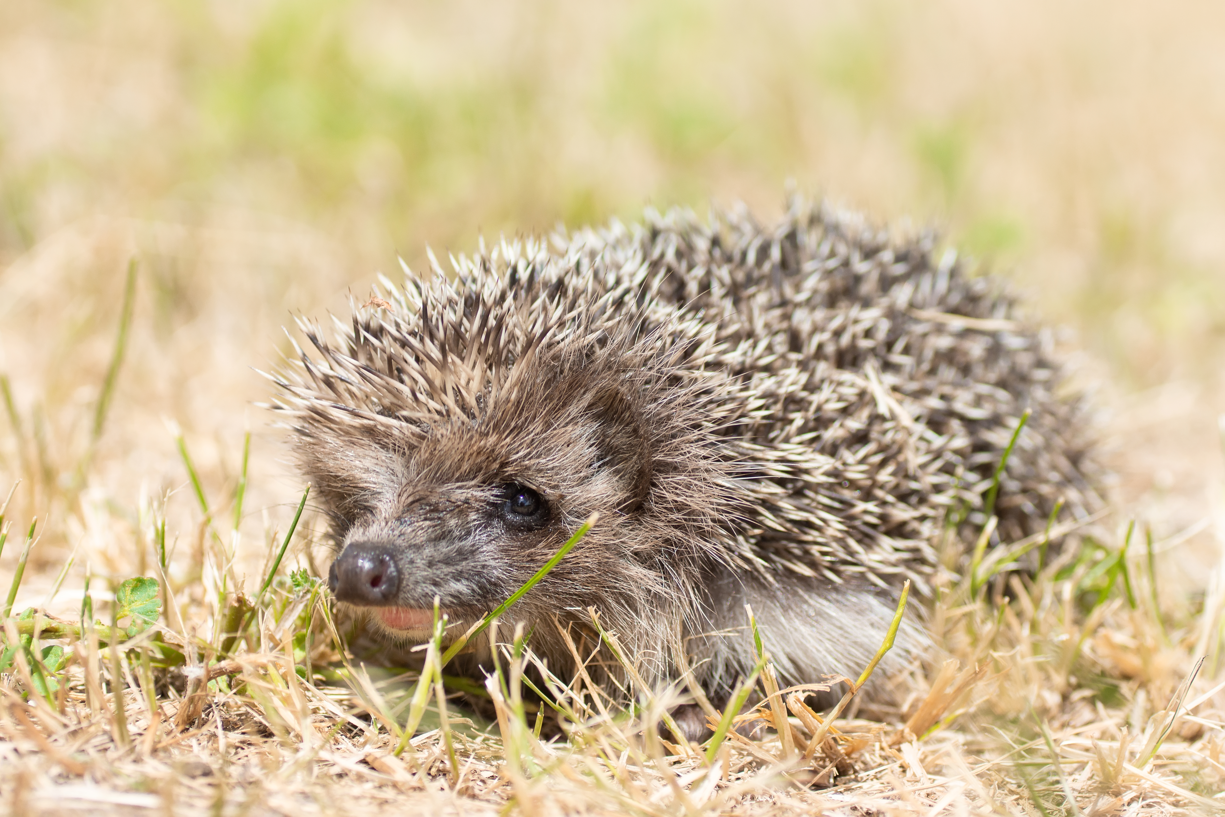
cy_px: 408
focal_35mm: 135
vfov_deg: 10.2
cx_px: 612
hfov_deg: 15.2
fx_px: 4593
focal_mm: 90
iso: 320
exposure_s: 1/1600
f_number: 4.5
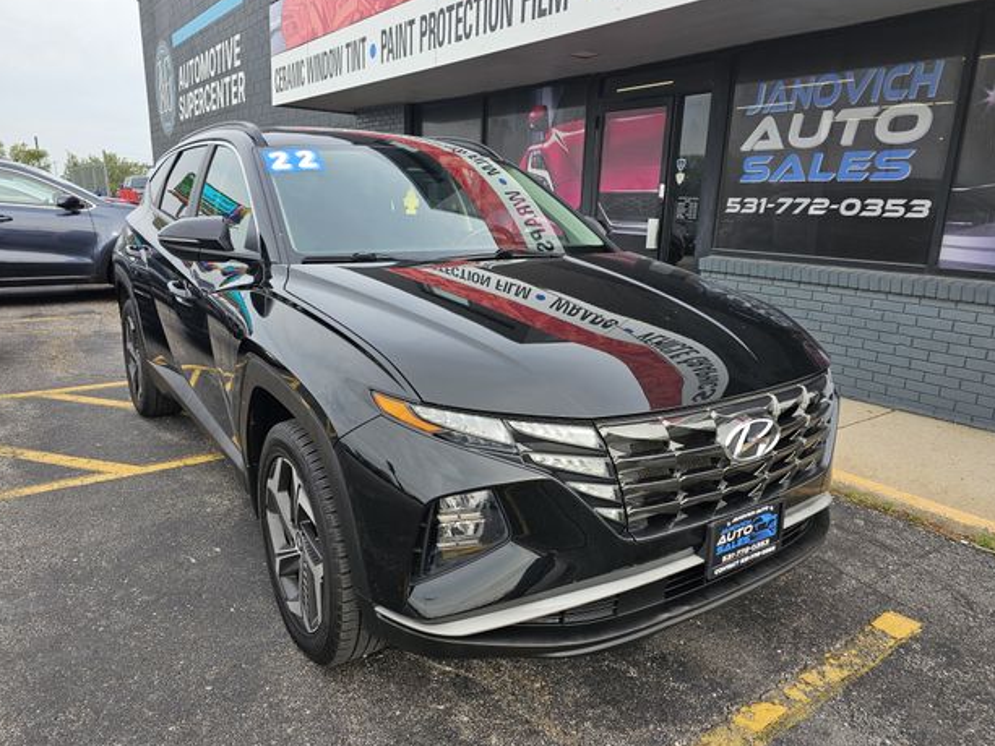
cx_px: 493
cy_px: 365
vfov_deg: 56.8
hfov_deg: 71.6
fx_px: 690
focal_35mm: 24
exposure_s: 1/183
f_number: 1.7
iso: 10
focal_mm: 6.3
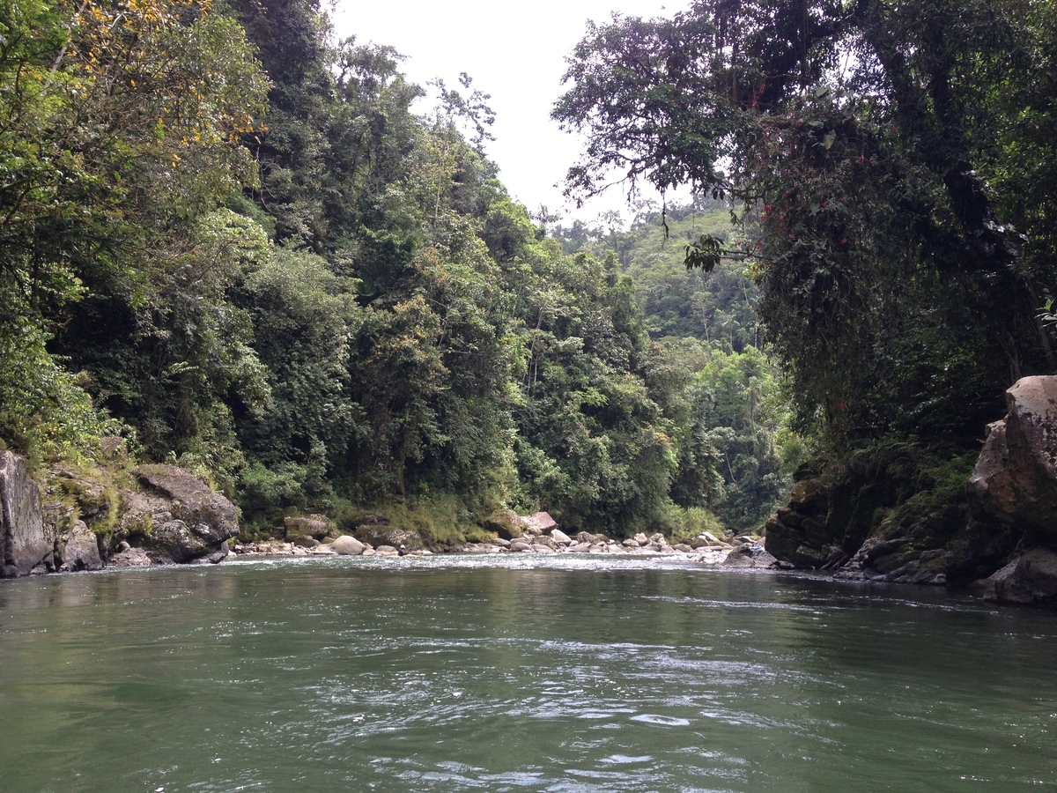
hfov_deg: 52.6
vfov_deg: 40.7
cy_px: 396
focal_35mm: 35
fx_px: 1069
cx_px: 528
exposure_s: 1/449
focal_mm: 4.28
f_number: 2.4
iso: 50
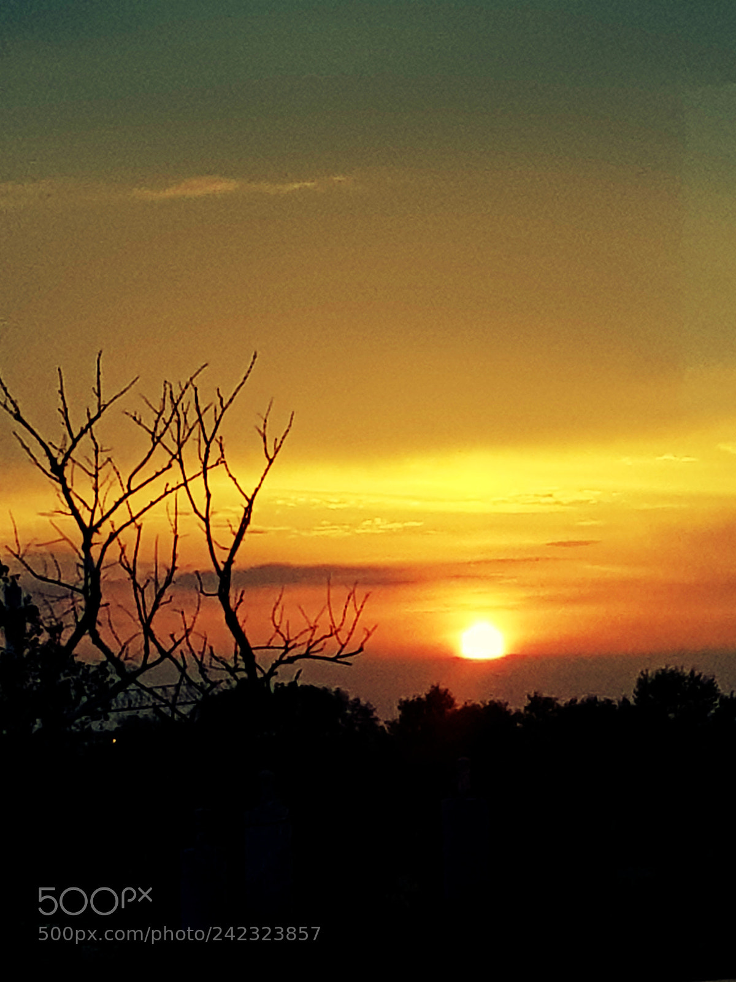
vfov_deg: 67.3
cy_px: 491
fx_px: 737
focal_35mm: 26
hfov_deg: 53.1
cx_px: 368
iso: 40
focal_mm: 4.2
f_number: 1.7
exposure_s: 1/230
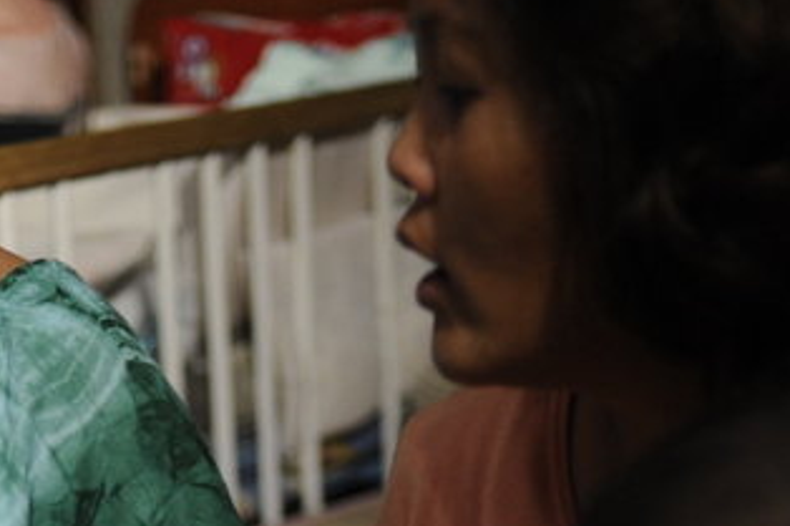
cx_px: 236
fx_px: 2500
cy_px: 696
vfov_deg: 11.7
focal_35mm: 114
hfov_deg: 17.9
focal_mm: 35
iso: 1600
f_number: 2
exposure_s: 1/125
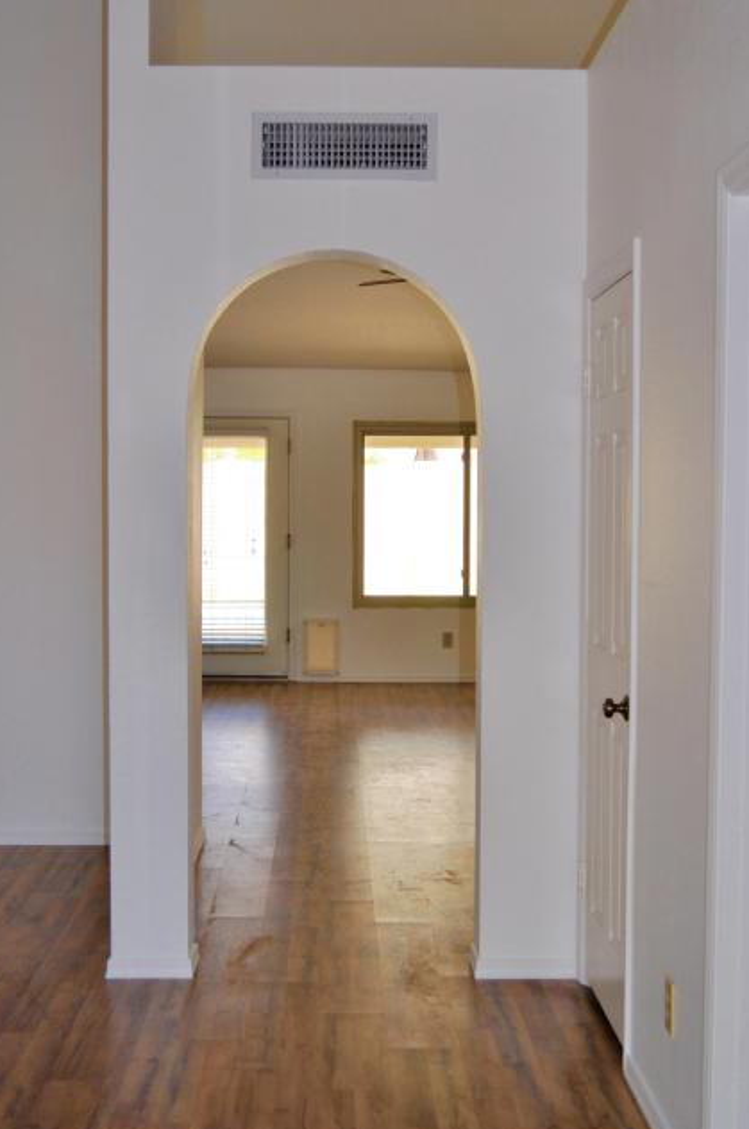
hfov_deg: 26.4
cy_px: 555
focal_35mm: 51
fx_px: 1598
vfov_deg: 38.9
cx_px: 328
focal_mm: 28
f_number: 4.5
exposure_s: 1/200
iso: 200
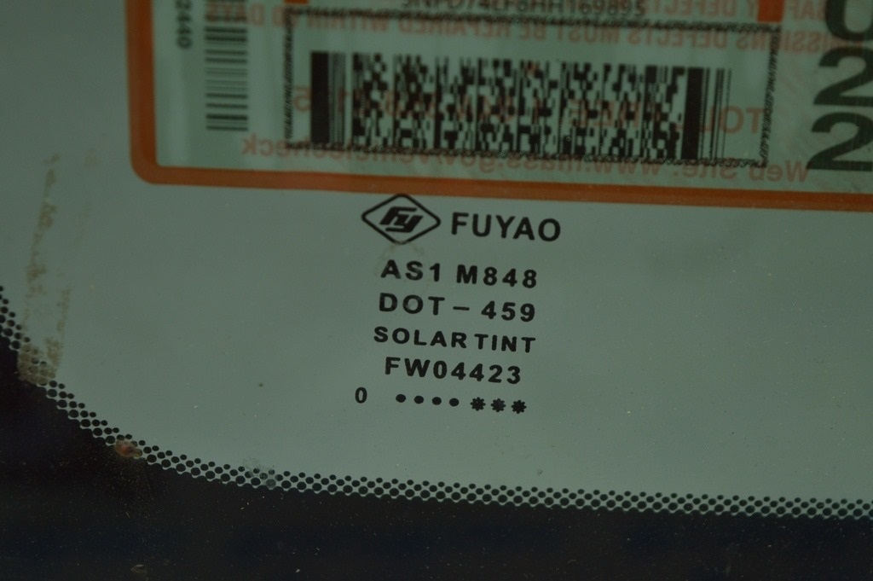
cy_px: 290
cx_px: 436
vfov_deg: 16.5
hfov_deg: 24.6
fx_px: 1999
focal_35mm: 82
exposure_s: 1/60
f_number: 5.6
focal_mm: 55
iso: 400
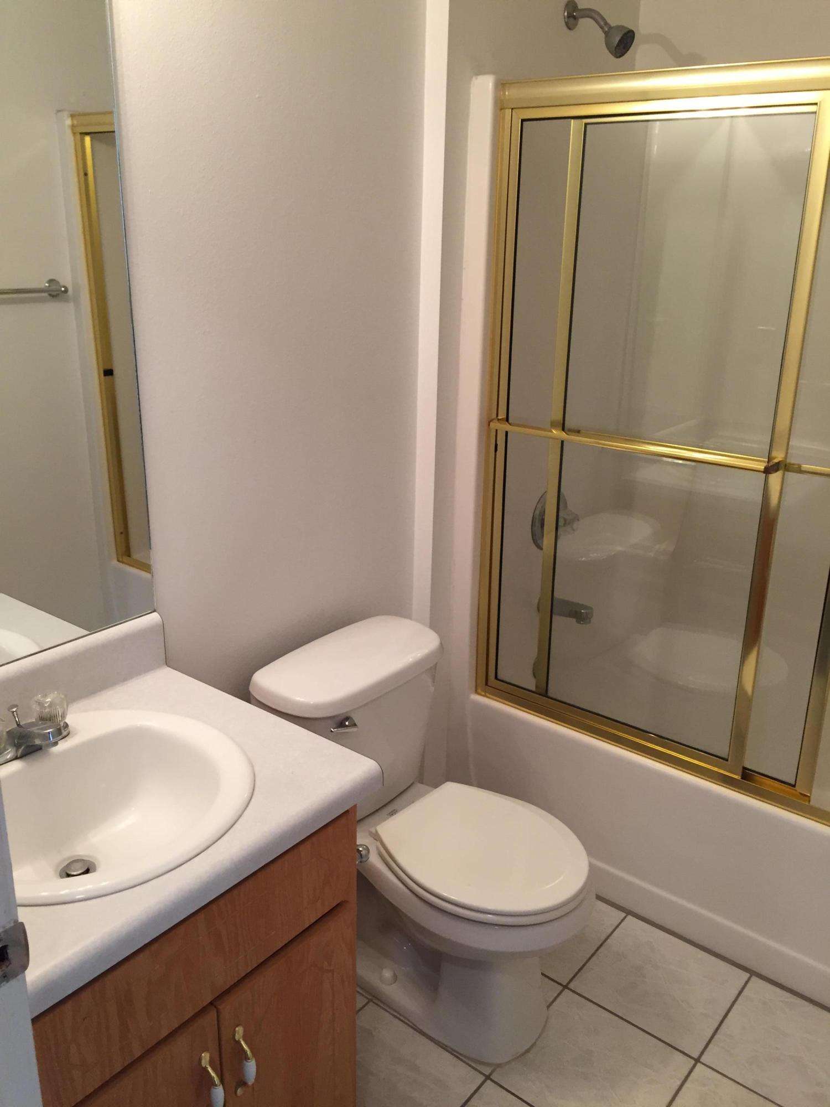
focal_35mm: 29
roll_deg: -1.2
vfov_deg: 61.7
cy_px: 554
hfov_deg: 48.2
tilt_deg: -16.9
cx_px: 415
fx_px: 927
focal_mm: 4.15
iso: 125
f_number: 2.2
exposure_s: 1/33
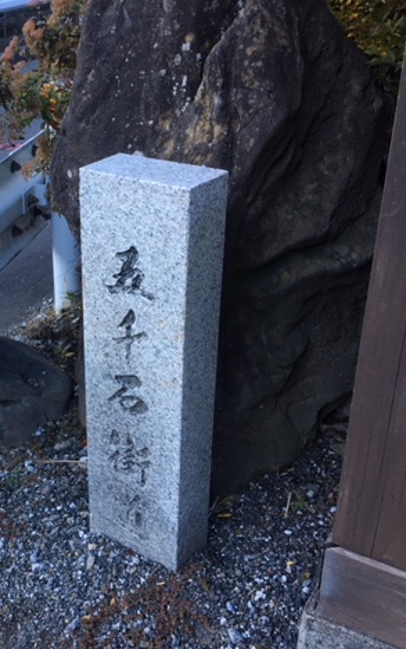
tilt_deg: -26.3
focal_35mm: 42
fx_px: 743
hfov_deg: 29.0
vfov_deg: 47.2
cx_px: 22
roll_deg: +4.8
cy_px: 330
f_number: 2.2
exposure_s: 1/60
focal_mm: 4.15
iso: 25
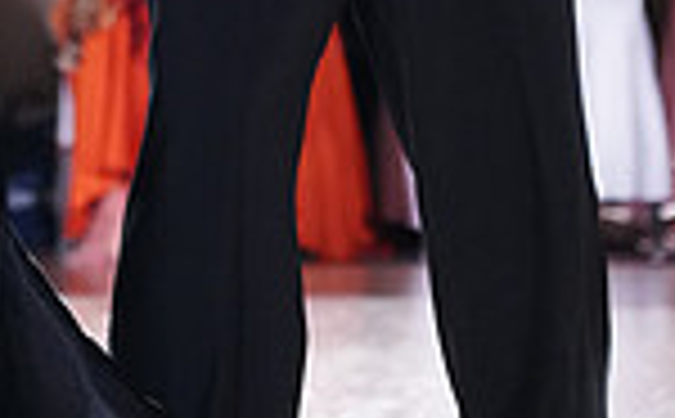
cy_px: -220
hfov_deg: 5.1
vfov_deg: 3.1
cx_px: 101
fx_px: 7617
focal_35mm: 415
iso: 4000
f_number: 4
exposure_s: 1/320
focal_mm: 105
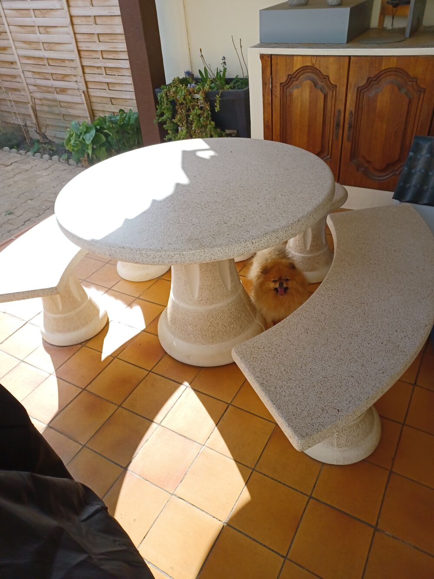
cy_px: 290
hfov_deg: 54.9
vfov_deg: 69.4
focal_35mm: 25
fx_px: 418
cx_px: 217
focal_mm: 4.6
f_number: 1.8
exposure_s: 1/215
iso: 32
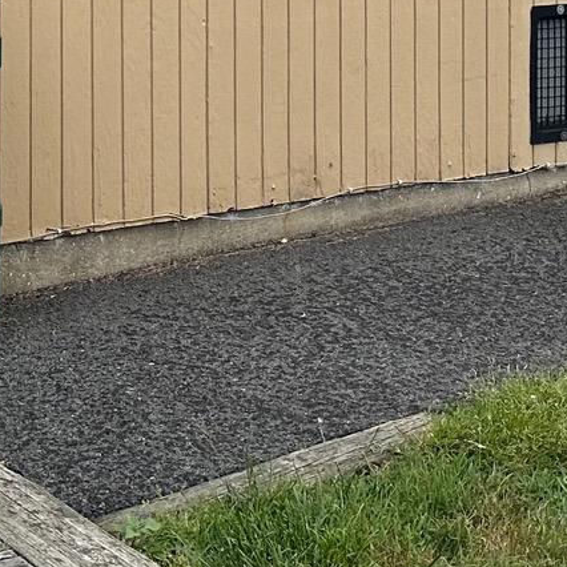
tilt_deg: -0.3
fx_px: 1890
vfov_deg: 15.9
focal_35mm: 102
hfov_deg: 16.8
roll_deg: -0.8
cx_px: 49
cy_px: -228
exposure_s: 1/1241
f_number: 1.78
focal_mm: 6.86
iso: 80
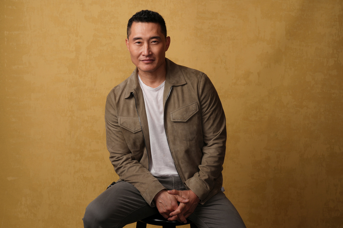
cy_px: 114
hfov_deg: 36.9
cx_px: 172
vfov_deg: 25.0
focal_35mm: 54
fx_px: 514
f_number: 9
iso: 200
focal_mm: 54
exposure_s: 1/250
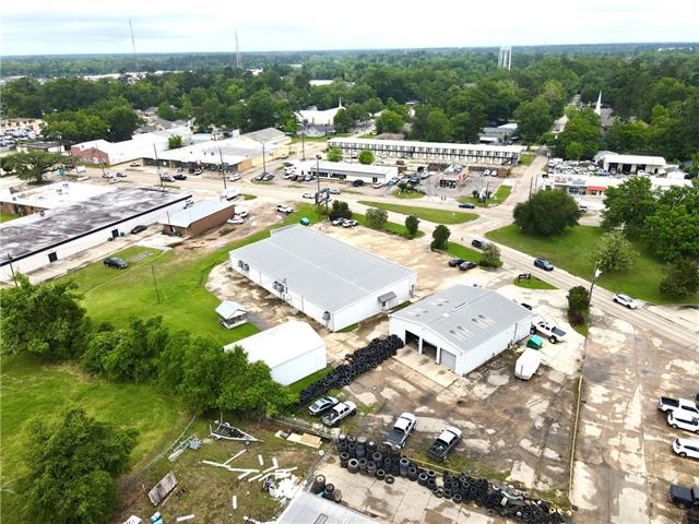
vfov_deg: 56.8
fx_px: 485
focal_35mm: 24
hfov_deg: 71.6
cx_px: 350
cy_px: 262
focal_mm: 4.5
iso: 100
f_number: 2.8
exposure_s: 1/725
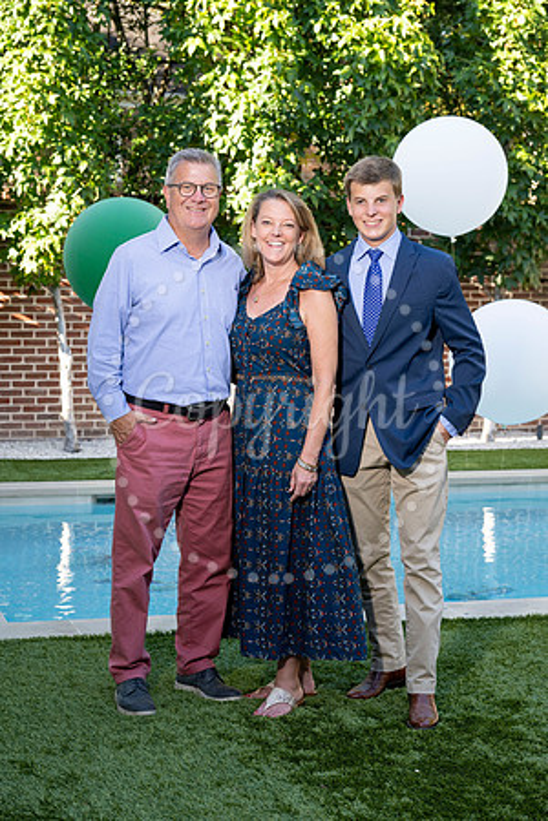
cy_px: 410
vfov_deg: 31.0
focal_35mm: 65
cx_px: 274
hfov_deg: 20.9
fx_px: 1484
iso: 400
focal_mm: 65
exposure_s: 1/200
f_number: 5.6
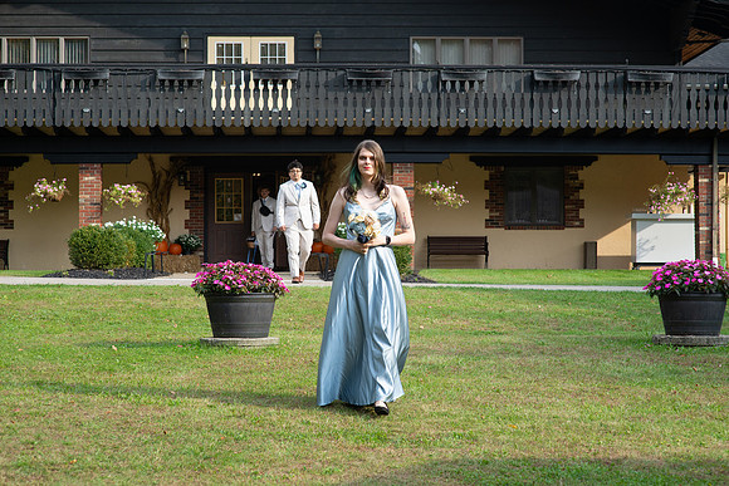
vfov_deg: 16.1
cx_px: 364
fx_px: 1722
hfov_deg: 23.9
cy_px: 243
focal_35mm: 85
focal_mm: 85
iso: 640
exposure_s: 1/640
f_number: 6.3
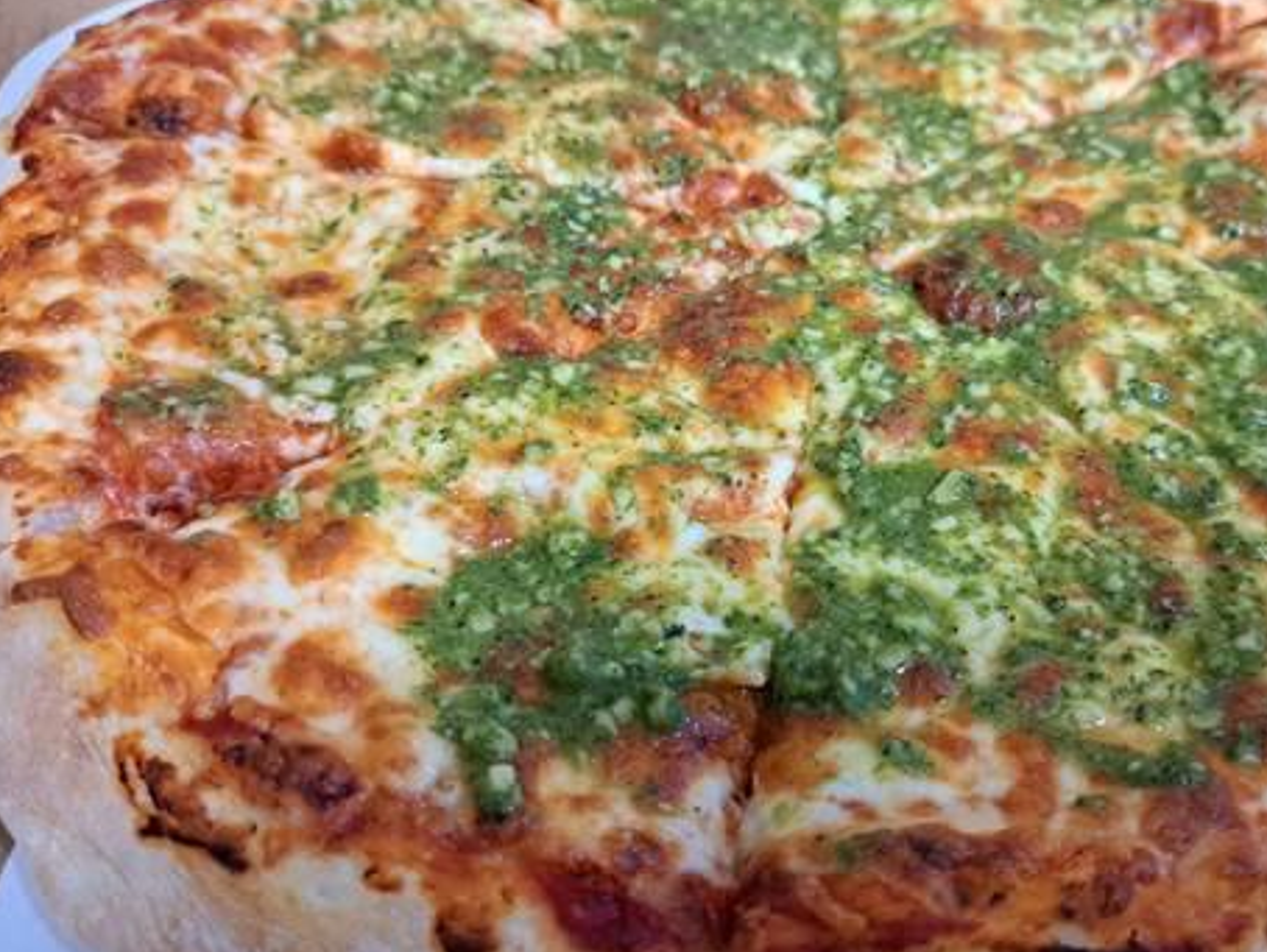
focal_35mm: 31
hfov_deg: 57.9
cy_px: 461
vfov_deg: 45.5
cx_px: 762
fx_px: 1135
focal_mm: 5.23
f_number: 1.8
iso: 500
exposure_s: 1/40
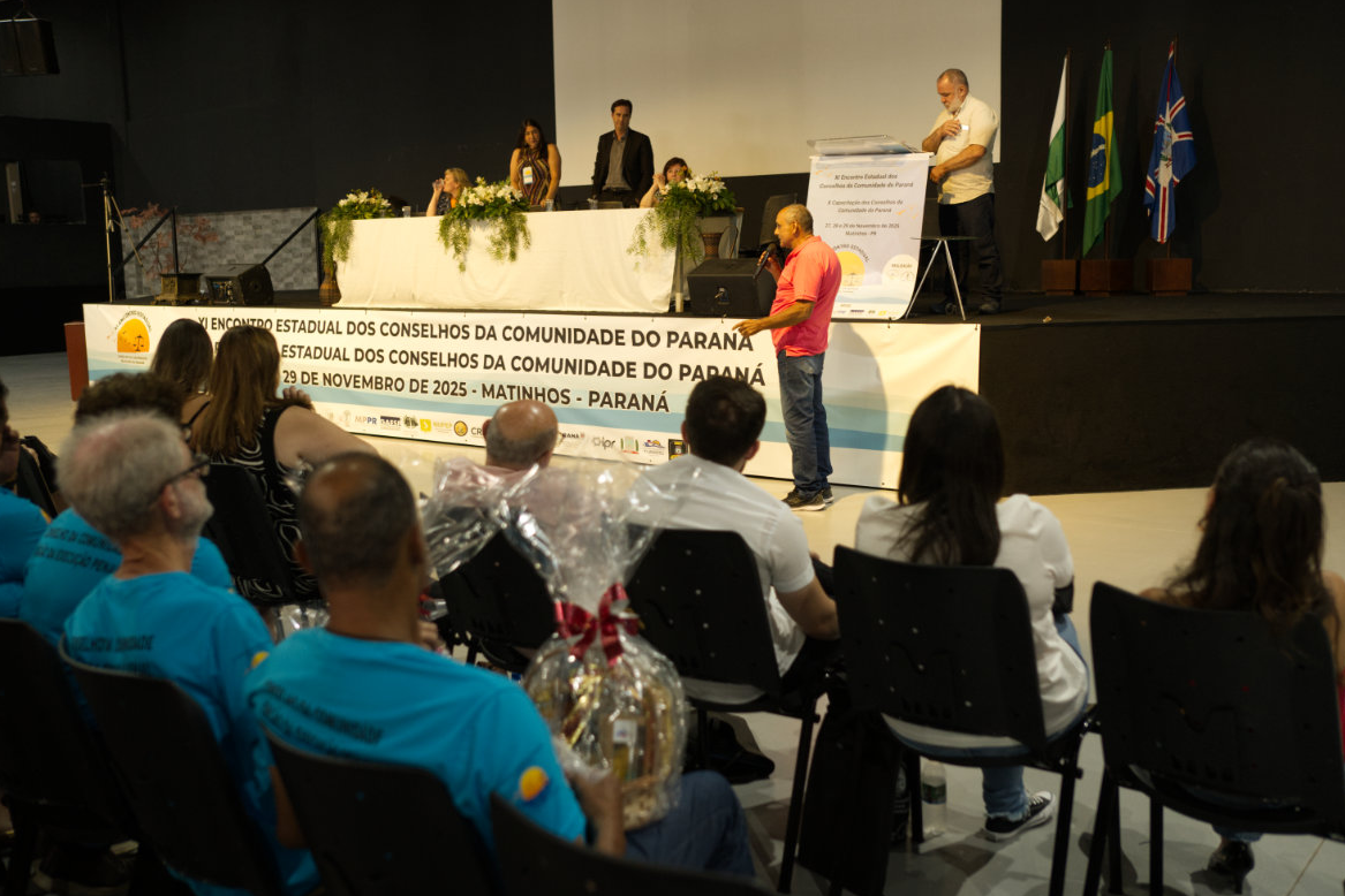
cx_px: 687
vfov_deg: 36.9
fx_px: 1345
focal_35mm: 36
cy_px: 447
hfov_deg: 53.1
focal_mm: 35
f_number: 2.5
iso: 2000
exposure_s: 1/100
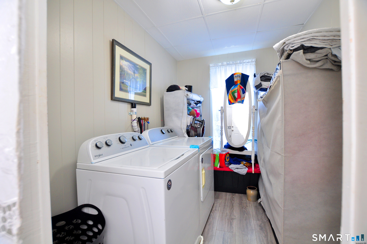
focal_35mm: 15
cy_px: 122
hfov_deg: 100.5
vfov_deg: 77.2
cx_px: 184
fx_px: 153
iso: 400
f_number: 4.5
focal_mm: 10
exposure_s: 1/50
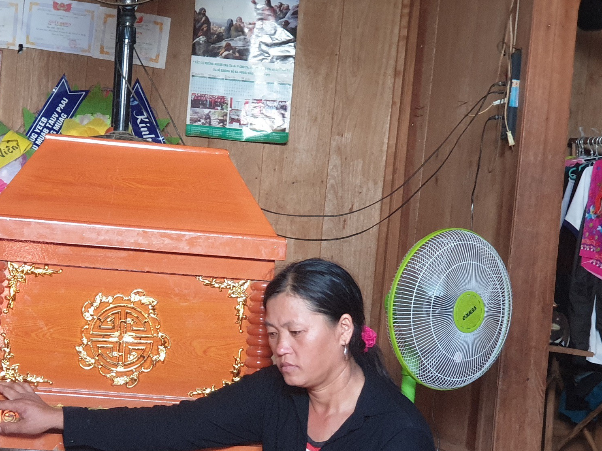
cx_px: 220
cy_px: 296
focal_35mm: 70
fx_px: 1217
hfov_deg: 27.7
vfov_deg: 20.9
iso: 250
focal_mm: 6
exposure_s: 1/15
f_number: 2.4
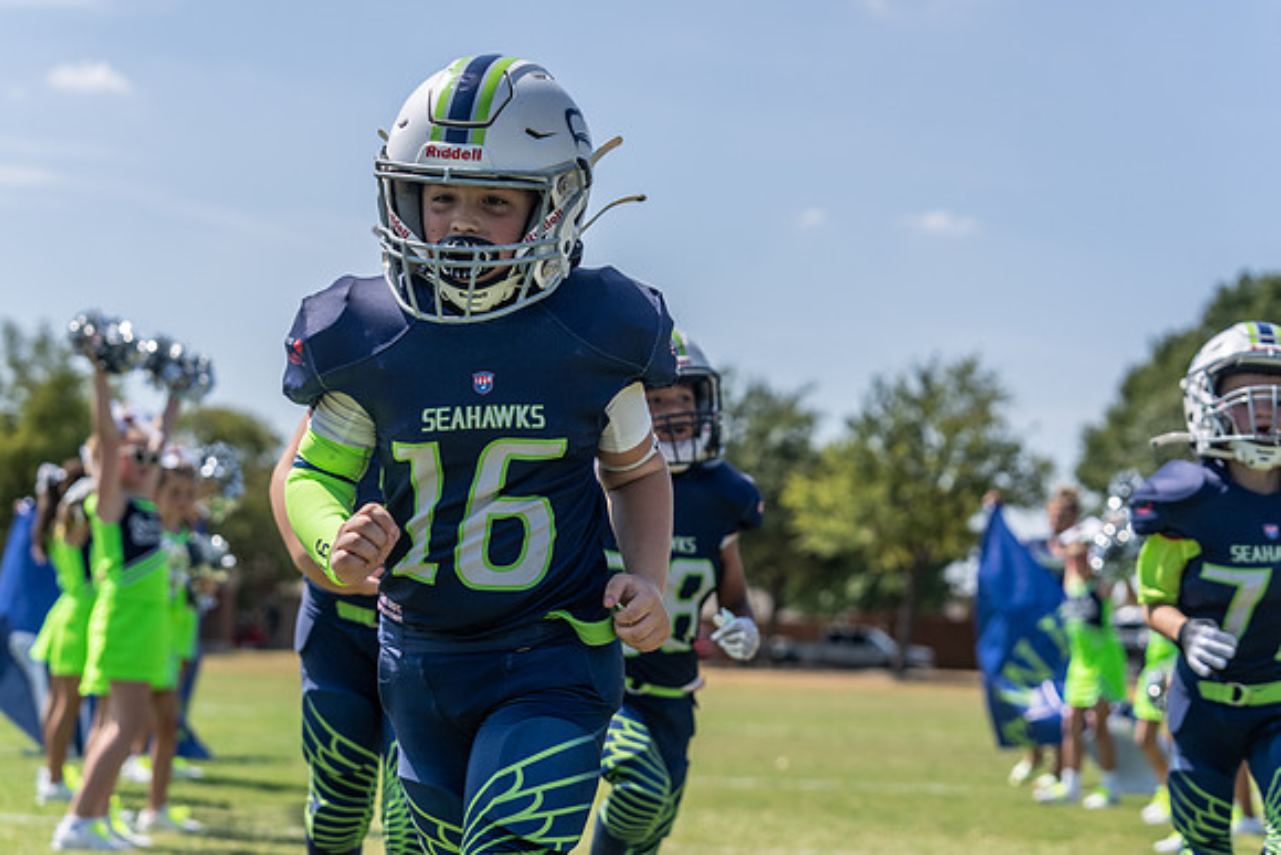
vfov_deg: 19.5
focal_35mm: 70
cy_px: 428
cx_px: 640
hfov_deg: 28.8
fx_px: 2491
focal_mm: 70
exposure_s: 1/1250
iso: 100
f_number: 4
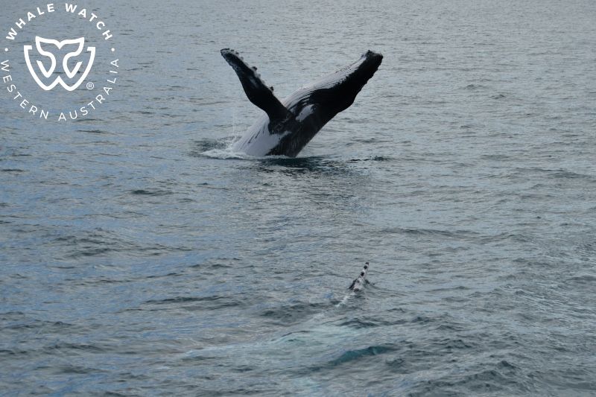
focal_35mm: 66
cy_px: 198
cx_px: 298
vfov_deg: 20.6
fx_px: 1092
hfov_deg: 30.5
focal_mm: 66
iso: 560
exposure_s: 1/8000
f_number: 5
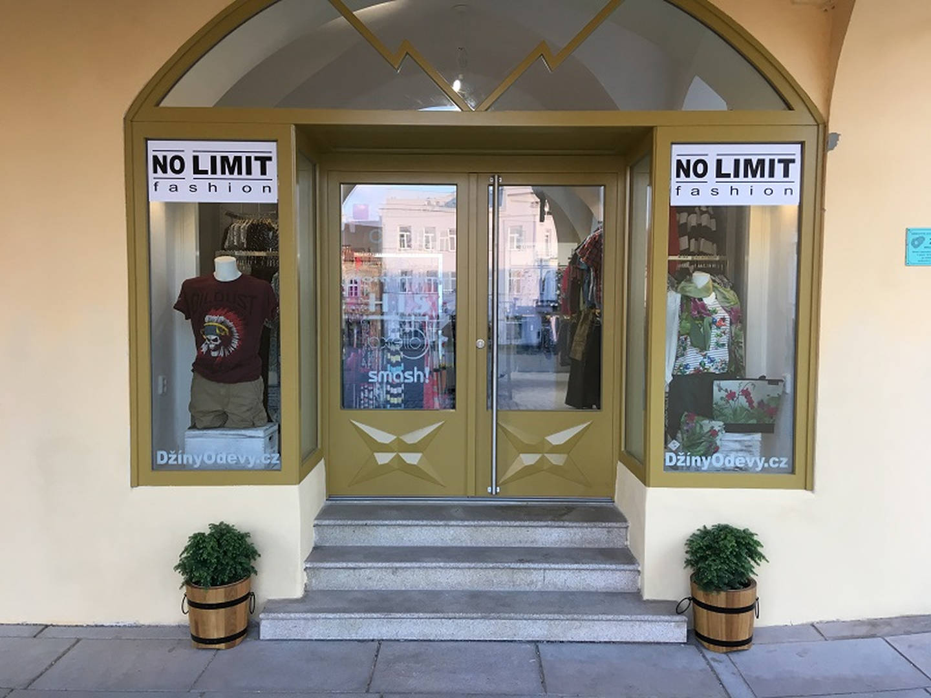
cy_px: 349
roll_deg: +0.1
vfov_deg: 48.2
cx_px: 466
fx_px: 780
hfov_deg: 61.7
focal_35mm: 29
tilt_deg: -3.2
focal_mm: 4.15
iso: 25
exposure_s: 1/33
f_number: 2.2
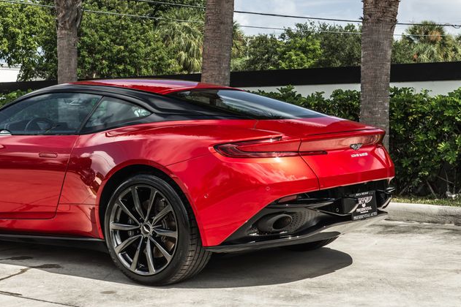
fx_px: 922
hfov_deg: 27.8
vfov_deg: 18.9
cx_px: 131
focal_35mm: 72
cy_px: 104
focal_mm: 40
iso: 200
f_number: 8
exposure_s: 1/160
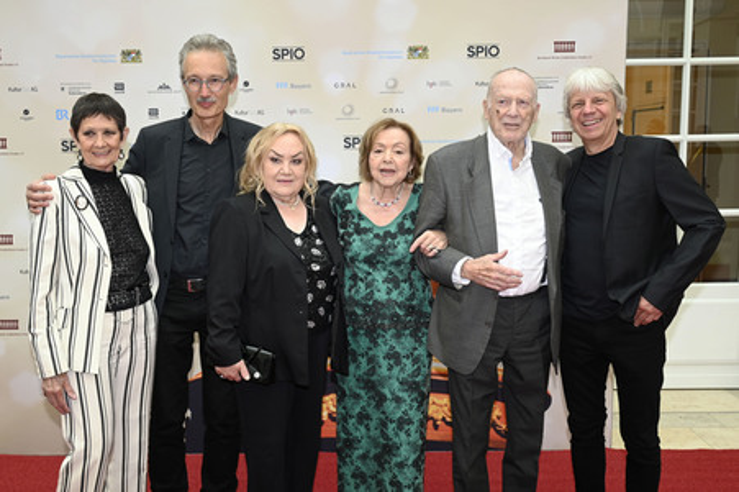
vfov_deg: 36.8
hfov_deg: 53.2
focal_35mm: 36
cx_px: 370
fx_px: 738
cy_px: 246
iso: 800
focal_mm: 36
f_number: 6.3
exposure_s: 1/125
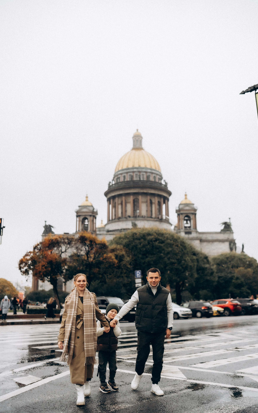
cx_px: 135
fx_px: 405
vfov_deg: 54.0
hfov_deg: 35.3
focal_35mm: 36
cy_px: 207
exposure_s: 1/6400
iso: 800
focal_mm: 35
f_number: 1.4
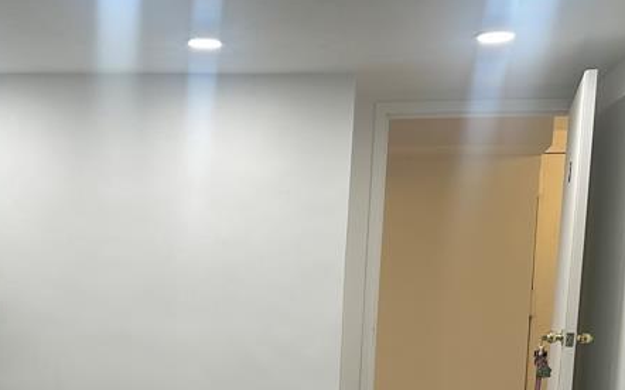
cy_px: 425
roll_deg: -1.9
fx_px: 1005
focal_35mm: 59
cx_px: 165
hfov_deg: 33.9
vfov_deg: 20.9
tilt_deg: -5.9
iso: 100
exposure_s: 1/120
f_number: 1.78
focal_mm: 6.86
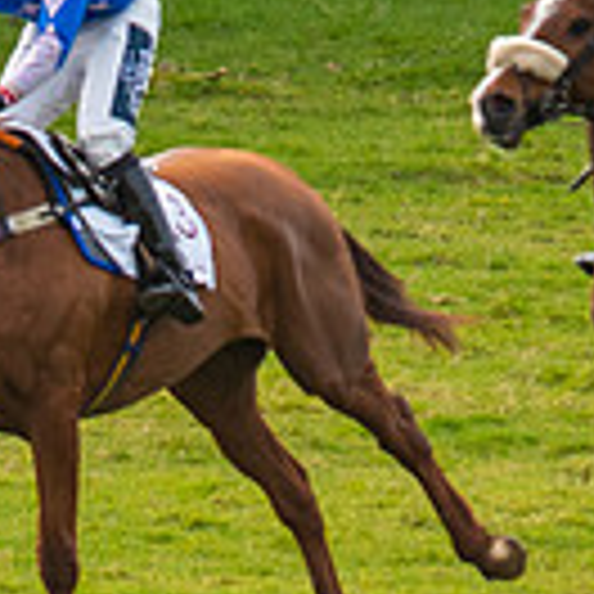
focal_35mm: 2543
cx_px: 18
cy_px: 350
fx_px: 49370
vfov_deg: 0.7
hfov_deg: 0.7
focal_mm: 400
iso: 400
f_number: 5.6
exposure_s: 1/1600
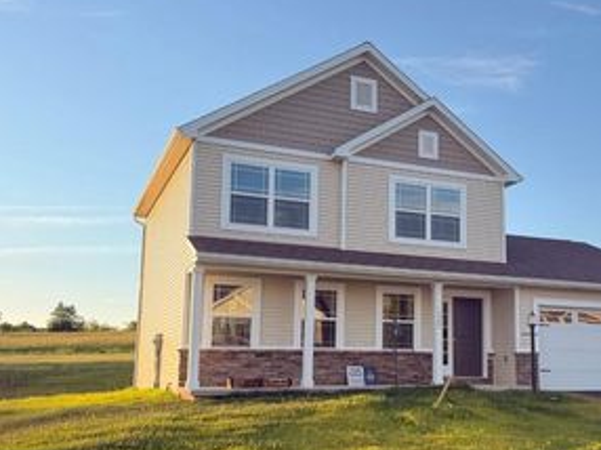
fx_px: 729
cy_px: 264
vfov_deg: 34.2
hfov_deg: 43.9
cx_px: 420
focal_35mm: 42
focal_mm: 6.76
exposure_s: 1/858
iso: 100
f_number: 1.78
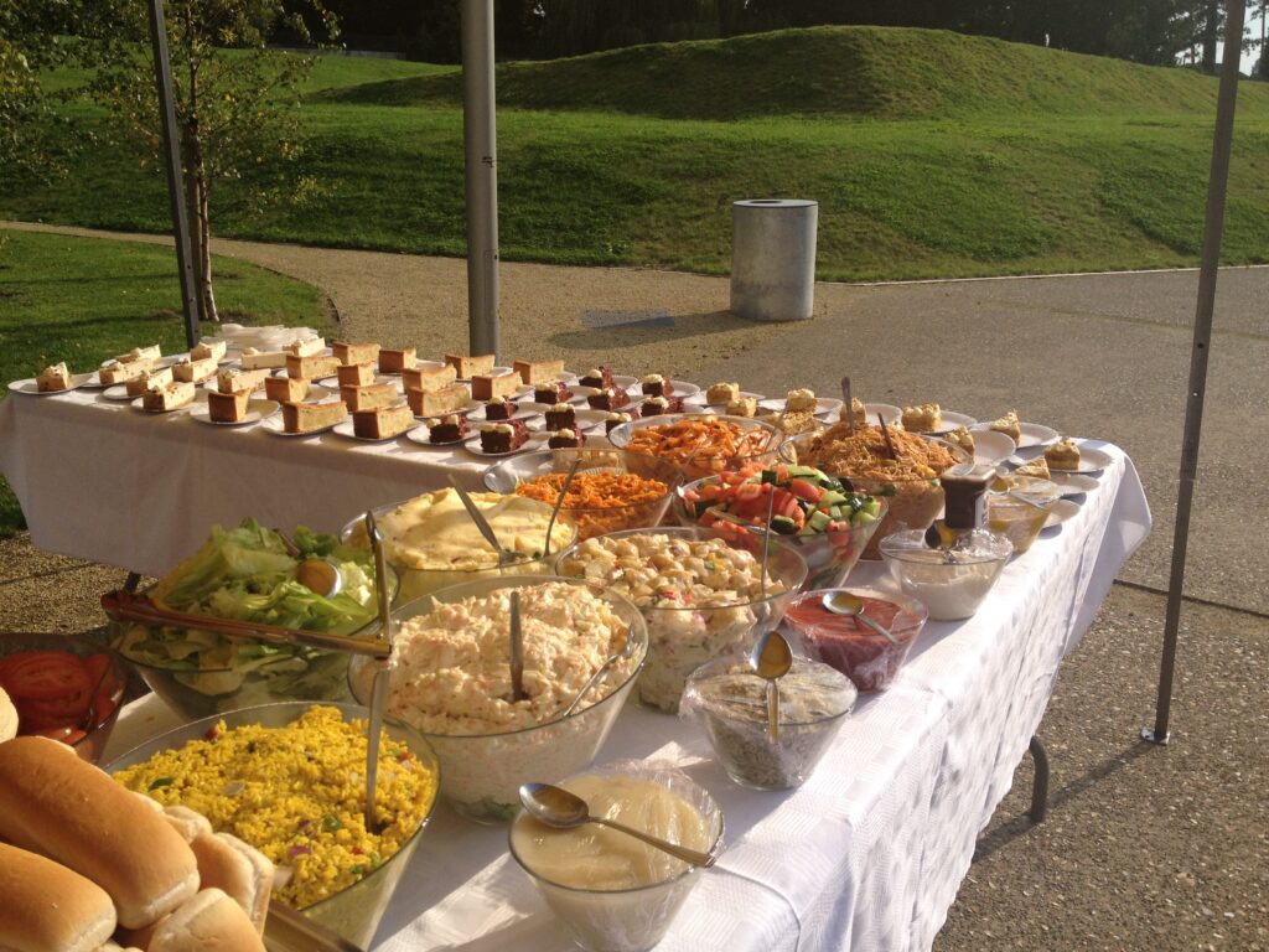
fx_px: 1283
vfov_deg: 40.7
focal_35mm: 35
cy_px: 476
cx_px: 634
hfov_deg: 52.6
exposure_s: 1/2404
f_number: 2.4
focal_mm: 4.28
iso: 50
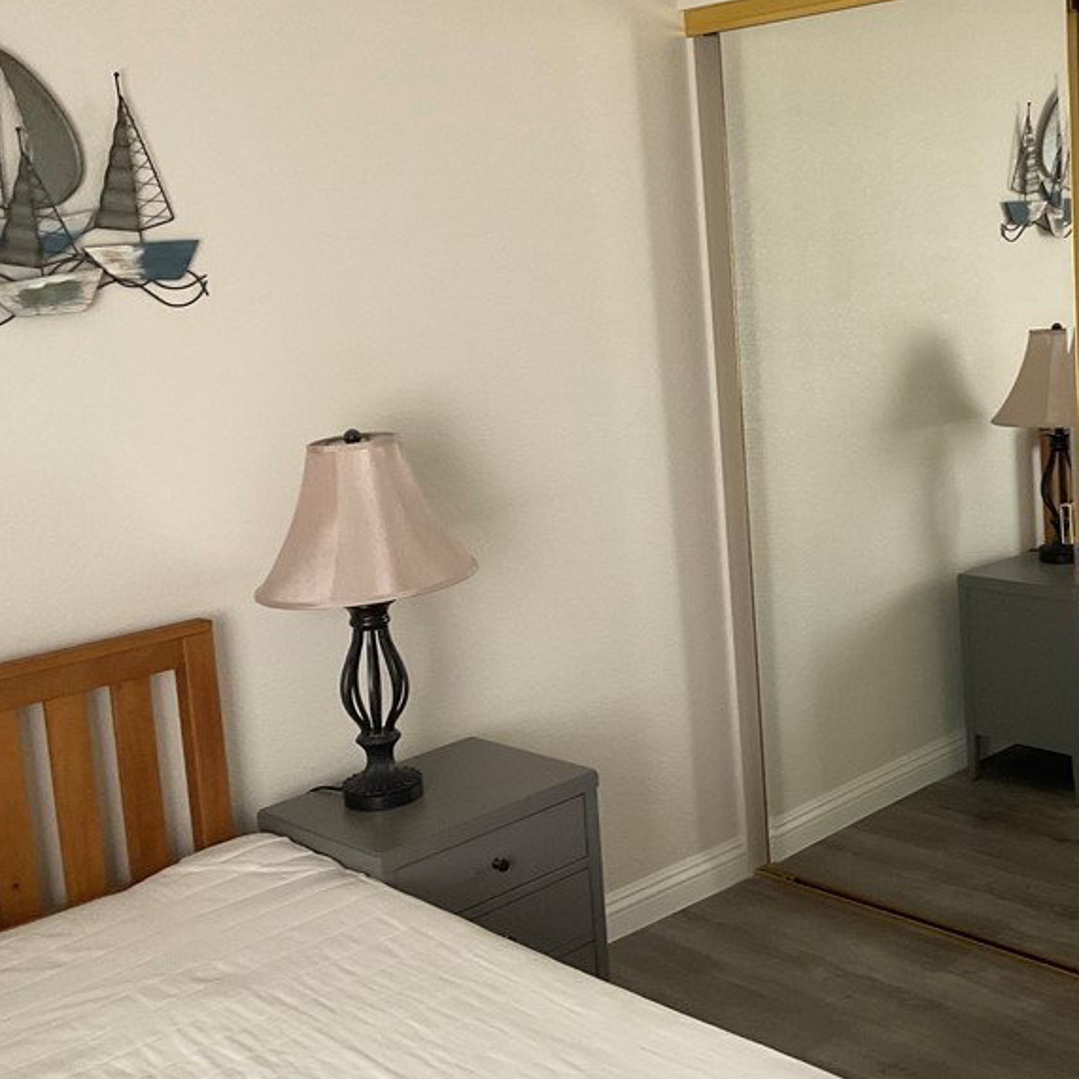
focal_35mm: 46
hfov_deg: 36.1
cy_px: 425
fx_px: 1622
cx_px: 784
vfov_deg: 36.6
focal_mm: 3
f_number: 1.8
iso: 160
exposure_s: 1/60
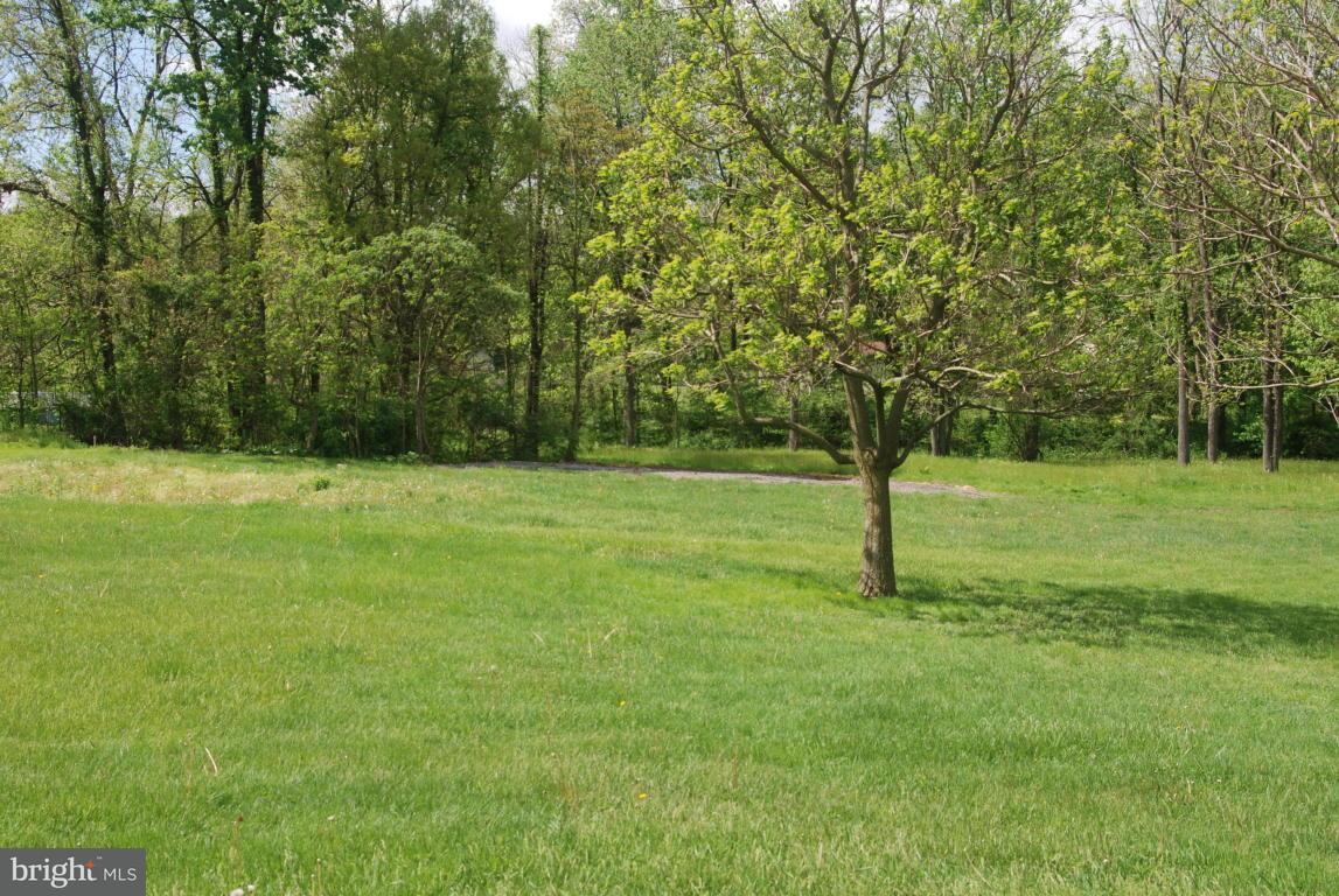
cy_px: 448
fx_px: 1564
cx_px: 670
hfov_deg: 46.3
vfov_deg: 32.0
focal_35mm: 42
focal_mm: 28
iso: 100
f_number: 6.3
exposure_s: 1/160
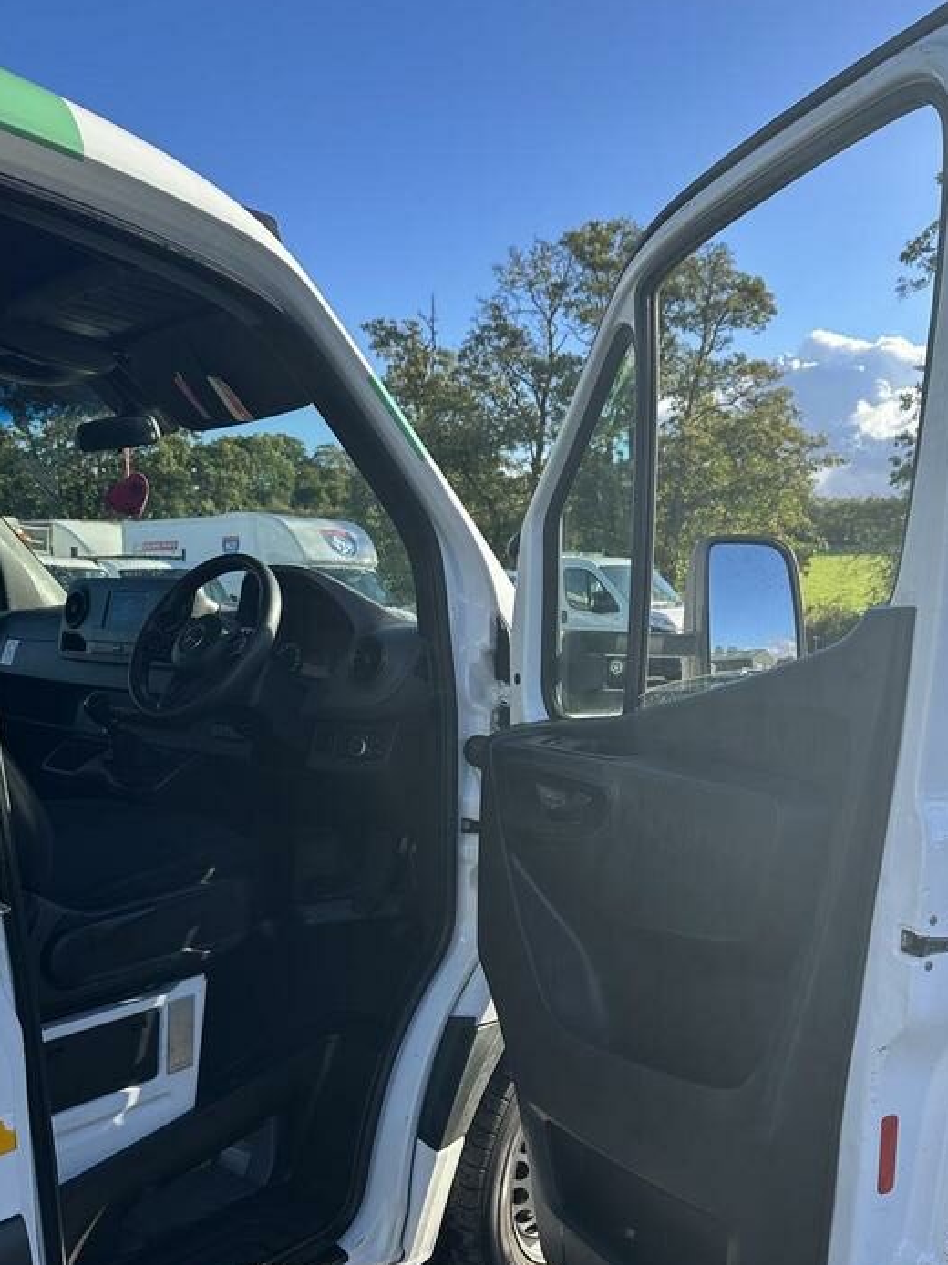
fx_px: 1133
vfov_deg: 58.1
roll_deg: -0.8
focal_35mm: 31
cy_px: 736
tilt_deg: -7.5
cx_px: 434
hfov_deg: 45.4
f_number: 1.78
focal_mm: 6.86
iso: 80
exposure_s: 1/1692
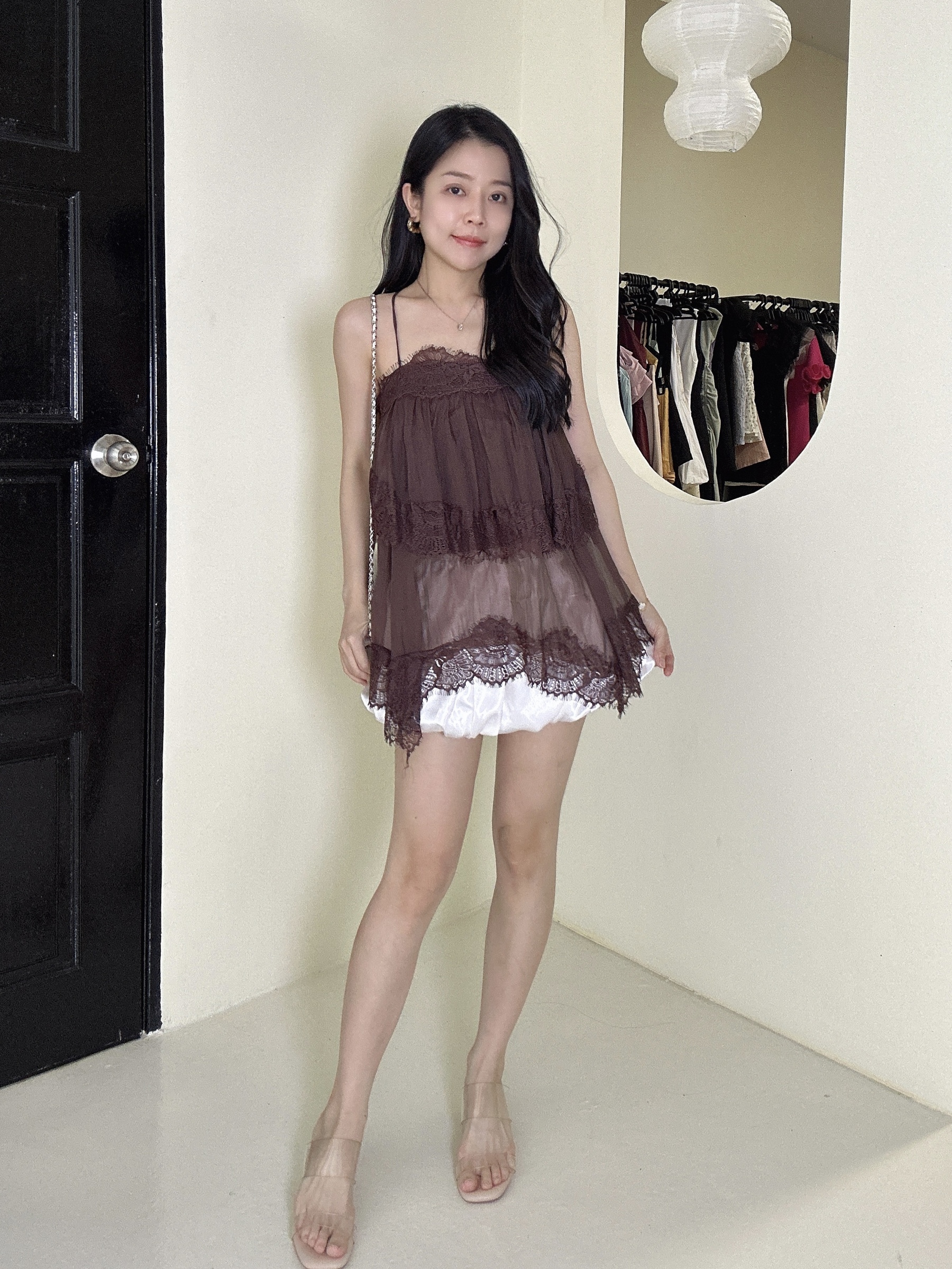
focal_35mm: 23
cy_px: 634
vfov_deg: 73.9
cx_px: 476
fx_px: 843
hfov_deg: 58.9
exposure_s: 1/60
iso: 125
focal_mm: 2.69
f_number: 1.9
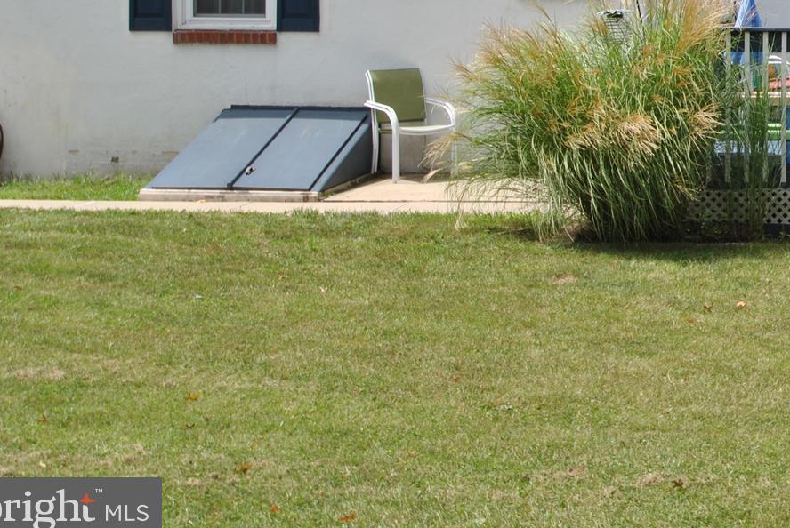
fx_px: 1823
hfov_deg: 23.0
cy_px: -67
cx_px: 875
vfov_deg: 16.0
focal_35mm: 83
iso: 100
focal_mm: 24
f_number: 7.1
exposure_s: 1/200
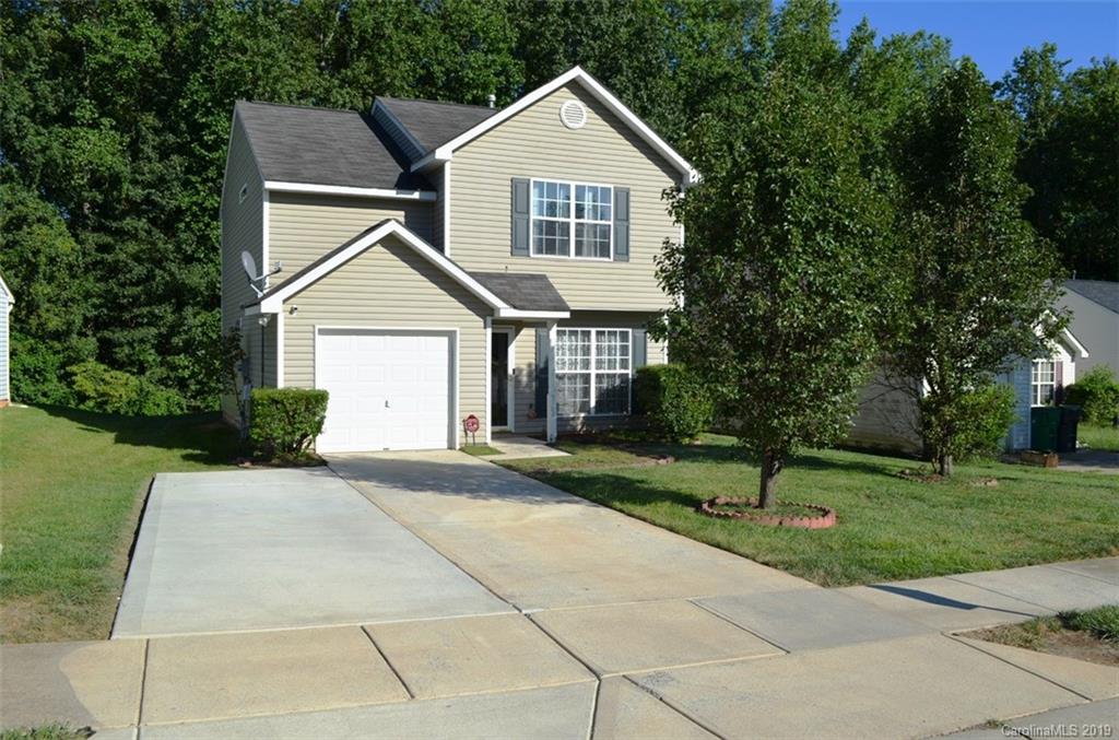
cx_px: 560
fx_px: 930
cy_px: 370
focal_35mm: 30
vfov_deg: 43.4
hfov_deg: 62.1
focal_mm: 20
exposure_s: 1/320
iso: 100
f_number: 9
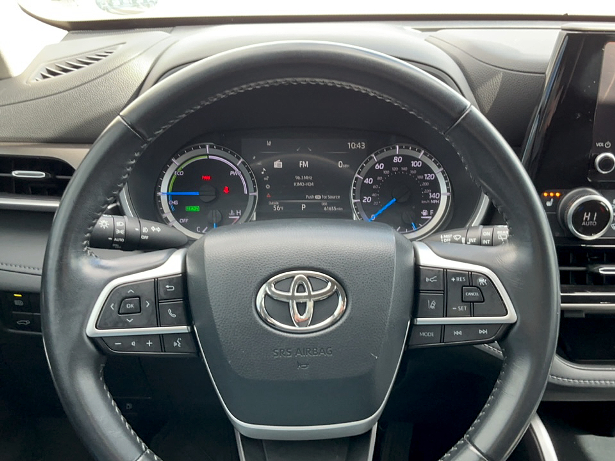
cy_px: 230
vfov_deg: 46.8
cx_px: 308
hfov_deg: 60.0
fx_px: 533
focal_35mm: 30
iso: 40
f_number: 1.8
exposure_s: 1/60
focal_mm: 3
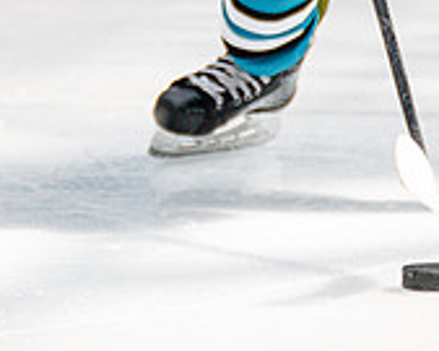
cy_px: 130
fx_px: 13777
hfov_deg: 1.8
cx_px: 114
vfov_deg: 1.5
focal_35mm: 1061
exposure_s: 1/3200
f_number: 3.2
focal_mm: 221
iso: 1250
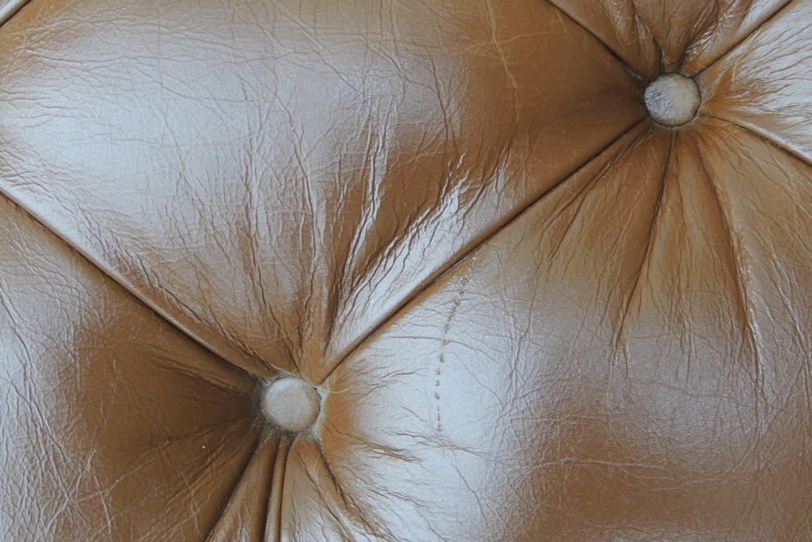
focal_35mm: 53
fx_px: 1195
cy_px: 299
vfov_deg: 25.5
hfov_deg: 37.5
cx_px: 401
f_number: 3.6
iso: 220
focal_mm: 8.9
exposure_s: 1/50
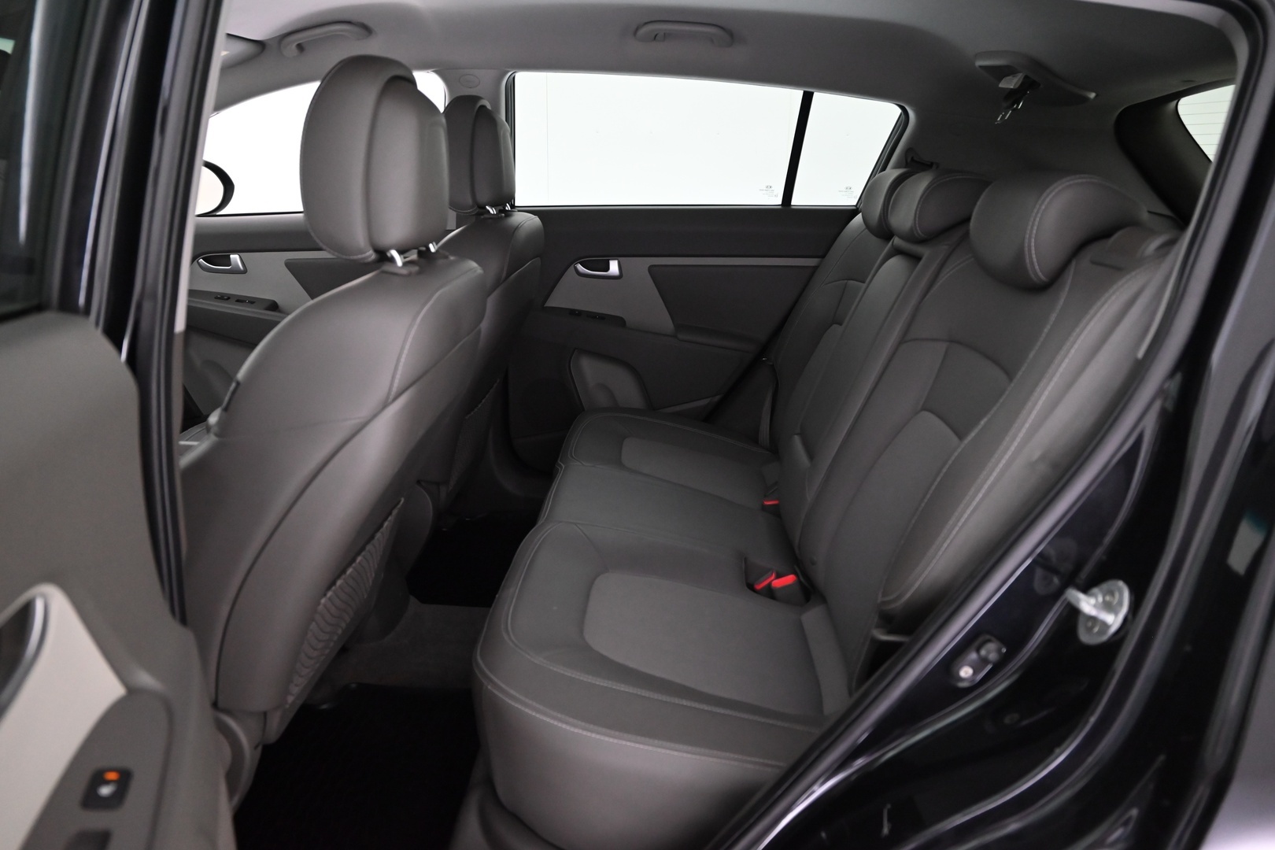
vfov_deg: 53.1
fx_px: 850
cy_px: 425
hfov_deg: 73.7
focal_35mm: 24
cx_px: 638
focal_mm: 24
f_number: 4
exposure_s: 1/60
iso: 4500
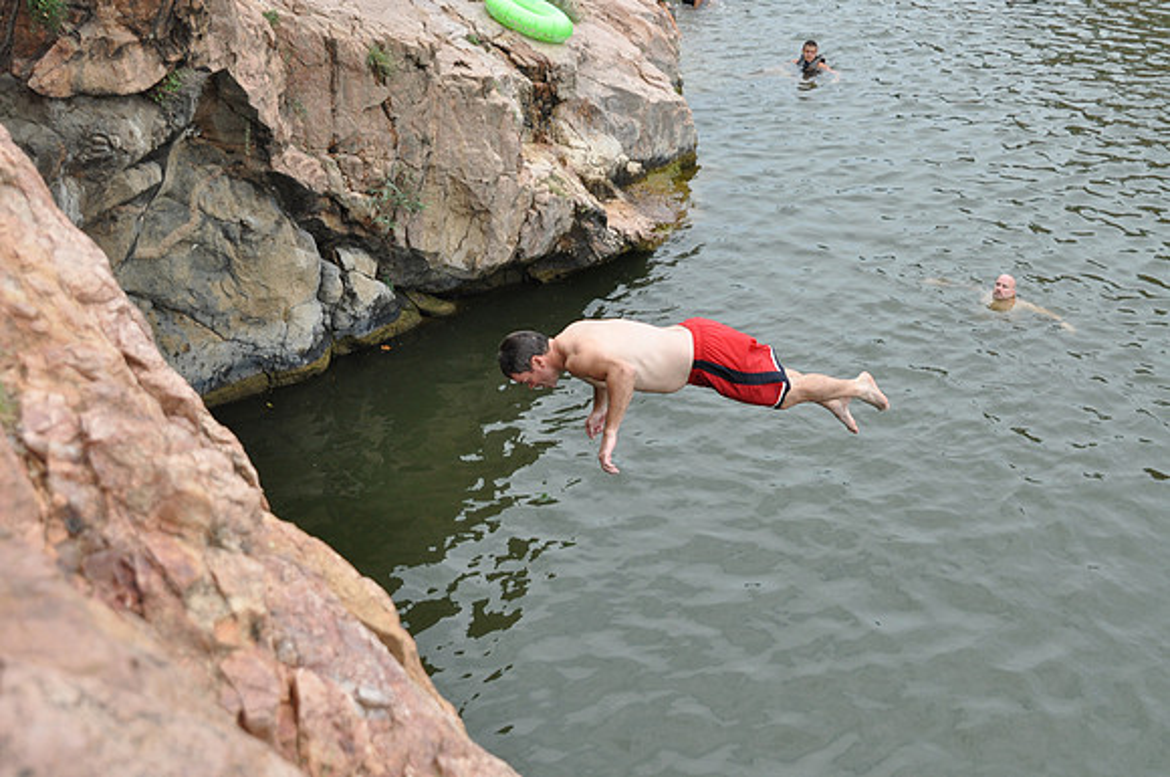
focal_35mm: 48
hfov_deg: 41.2
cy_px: 388
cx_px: 585
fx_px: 1558
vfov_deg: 28.0
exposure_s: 1/1250
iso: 400
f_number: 5
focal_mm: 32
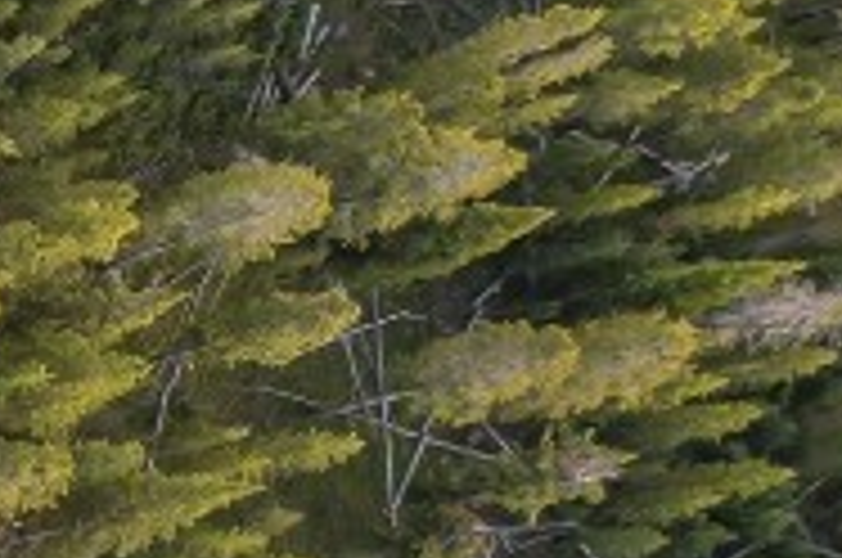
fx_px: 4039
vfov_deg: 7.7
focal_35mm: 173
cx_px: -1718
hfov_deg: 9.3
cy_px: 864
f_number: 5.6
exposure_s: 1/10
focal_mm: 10.26
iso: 100
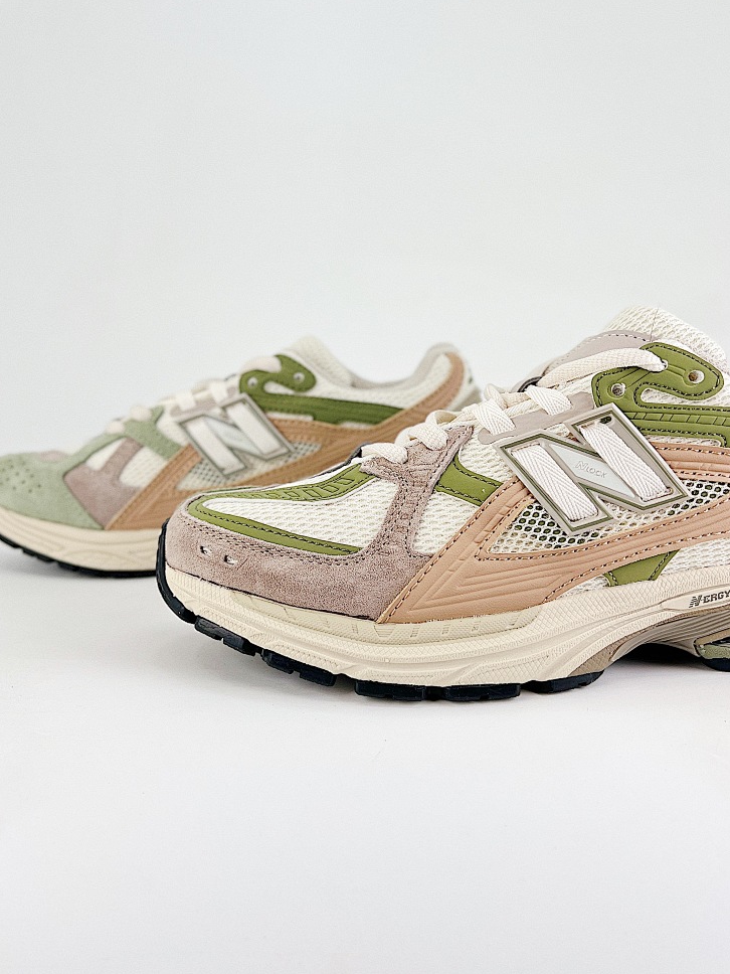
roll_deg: +0.9
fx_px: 815
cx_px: 351
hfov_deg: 48.2
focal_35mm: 29
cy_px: 466
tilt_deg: -8.1
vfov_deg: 61.6
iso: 50
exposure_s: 1/982
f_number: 1.5
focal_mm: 5.7
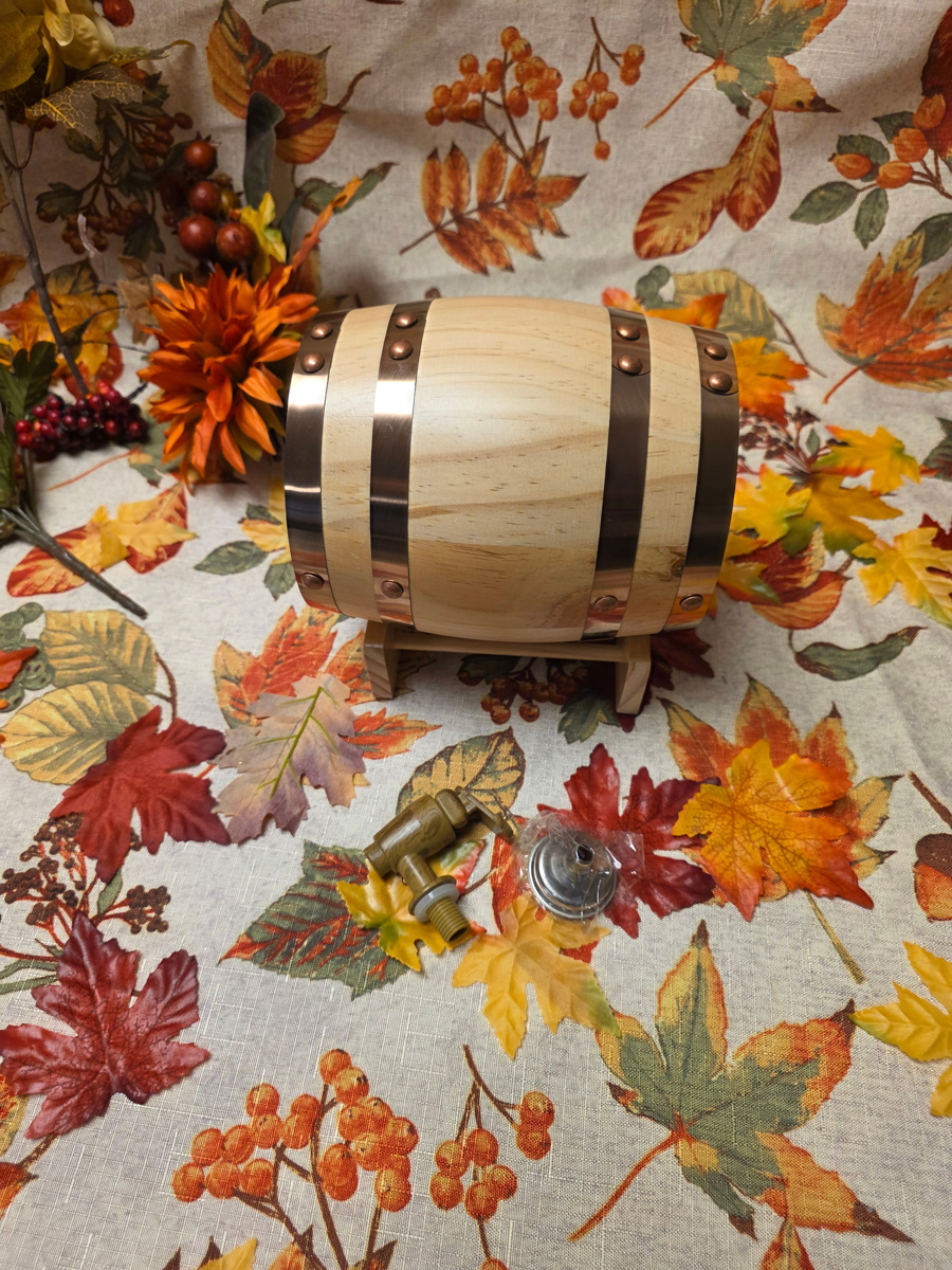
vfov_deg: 73.9
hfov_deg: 58.9
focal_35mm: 23
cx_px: 476
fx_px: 843
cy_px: 635
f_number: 1.7
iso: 200
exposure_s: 1/120
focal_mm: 6.3
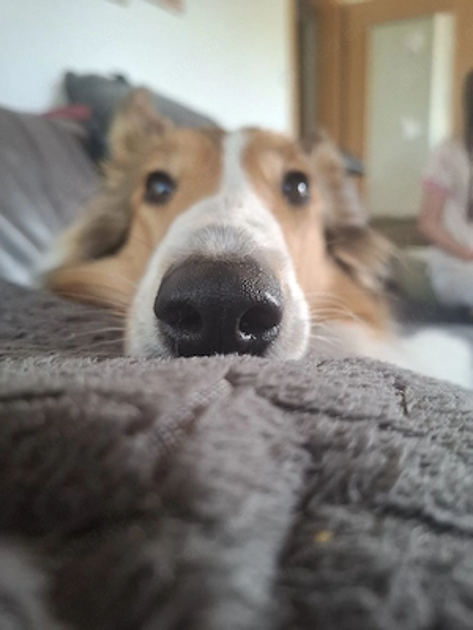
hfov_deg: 58.9
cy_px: 315
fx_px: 419
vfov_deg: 73.9
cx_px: 236
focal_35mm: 23
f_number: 1.8
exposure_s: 1/50
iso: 160
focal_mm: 5.54
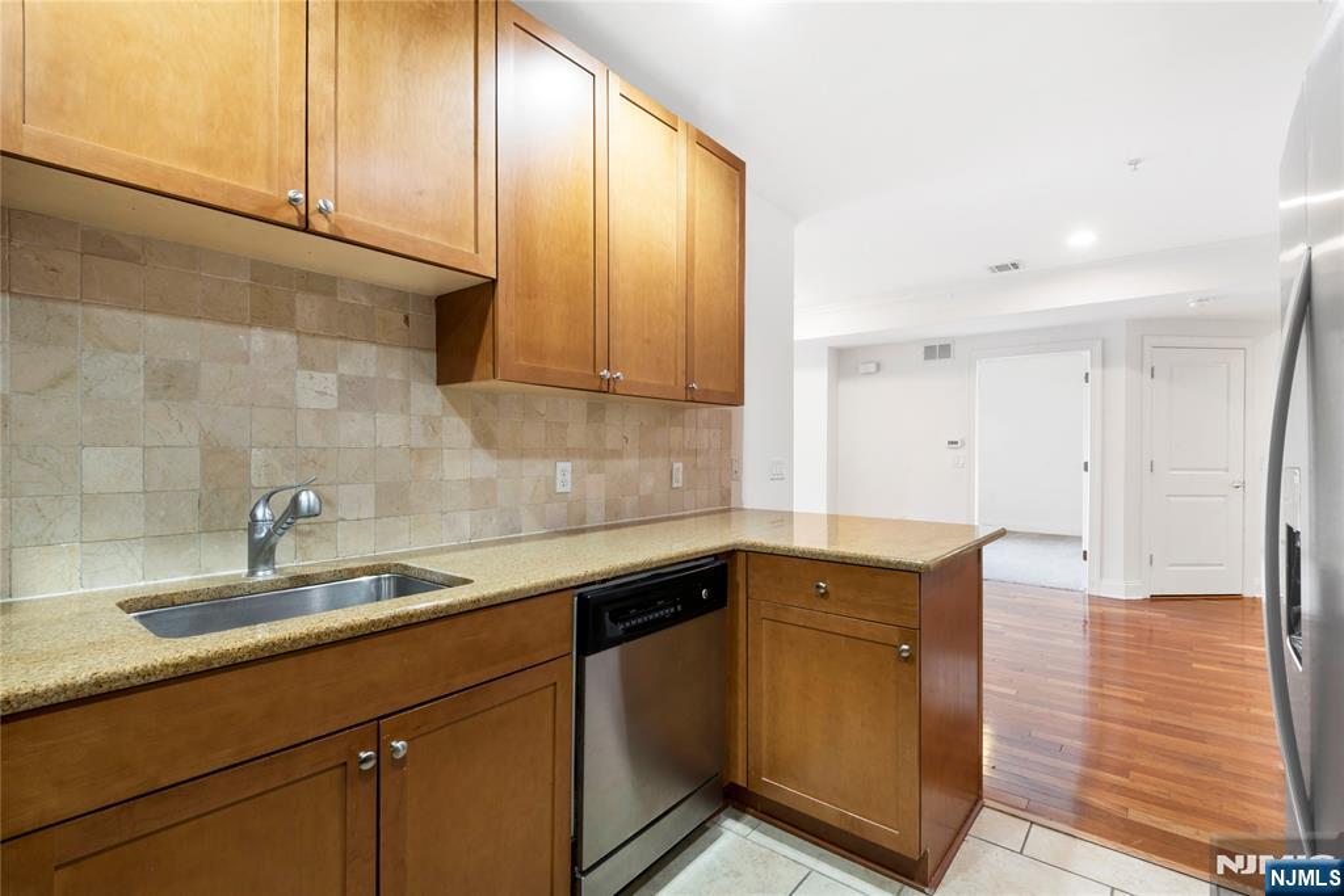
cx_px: 672
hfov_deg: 96.7
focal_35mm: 16
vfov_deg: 73.8
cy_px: 448
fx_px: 597
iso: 400
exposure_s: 2.5
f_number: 18
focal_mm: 16
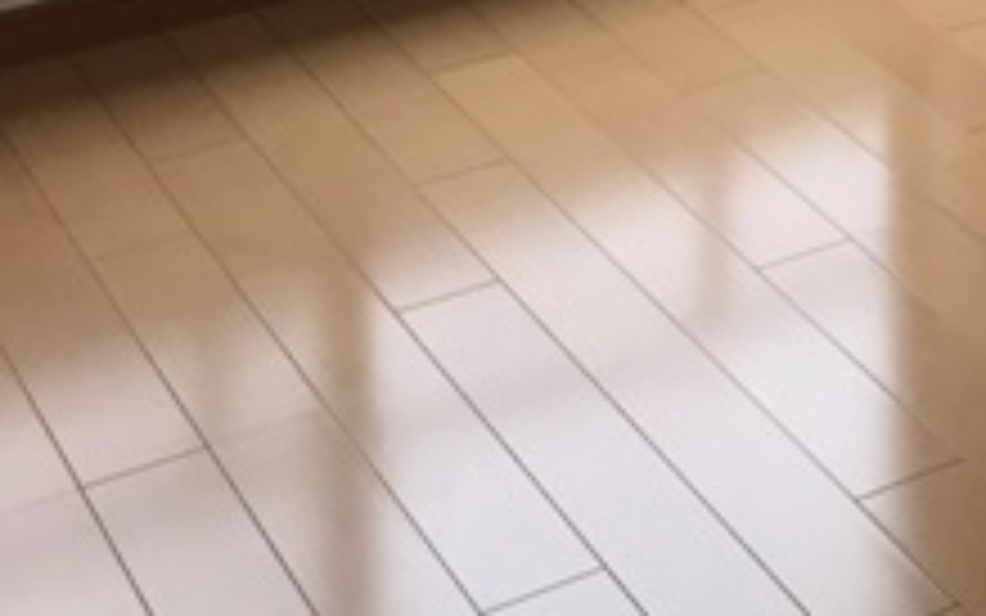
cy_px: -603
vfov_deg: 11.4
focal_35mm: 104
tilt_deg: -11.2
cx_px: 1189
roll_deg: -0.8
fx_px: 2795
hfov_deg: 18.9
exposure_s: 1/99
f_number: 1.8
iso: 25
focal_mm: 3.99
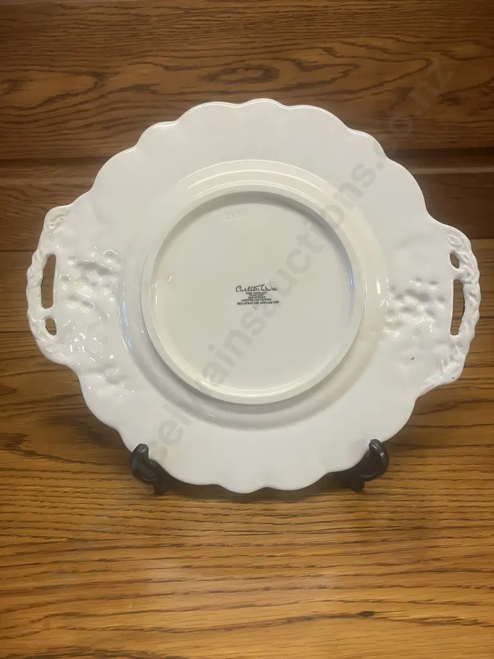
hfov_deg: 49.7
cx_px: 247
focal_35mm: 28
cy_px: 330
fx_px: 533
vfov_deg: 63.4
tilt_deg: -28.6
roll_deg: +1.2
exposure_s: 1/50
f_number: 1.8
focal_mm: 3.99
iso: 80
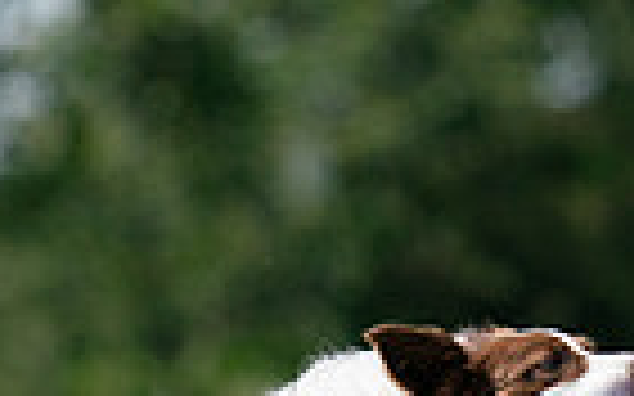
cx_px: 166
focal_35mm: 1556
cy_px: 691
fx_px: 26875
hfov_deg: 1.4
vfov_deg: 0.8
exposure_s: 1/4000
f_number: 6.3
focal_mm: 371
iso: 800
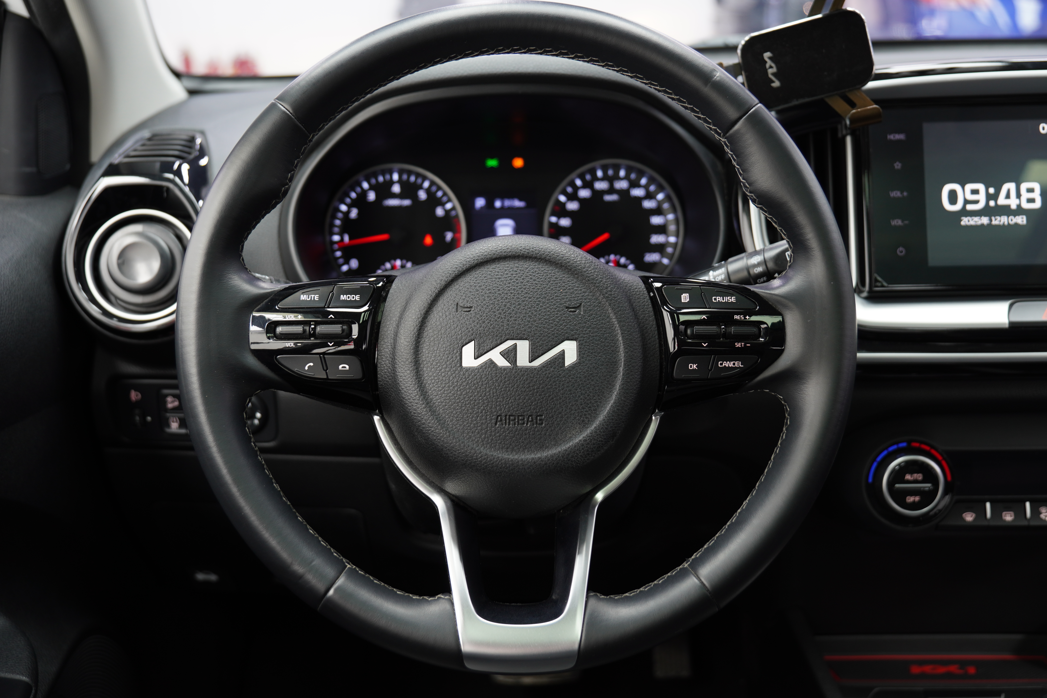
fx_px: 1134
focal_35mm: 39
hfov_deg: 49.6
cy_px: 349
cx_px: 524
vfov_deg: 34.2
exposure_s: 1/20
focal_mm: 26
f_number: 2.8
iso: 160
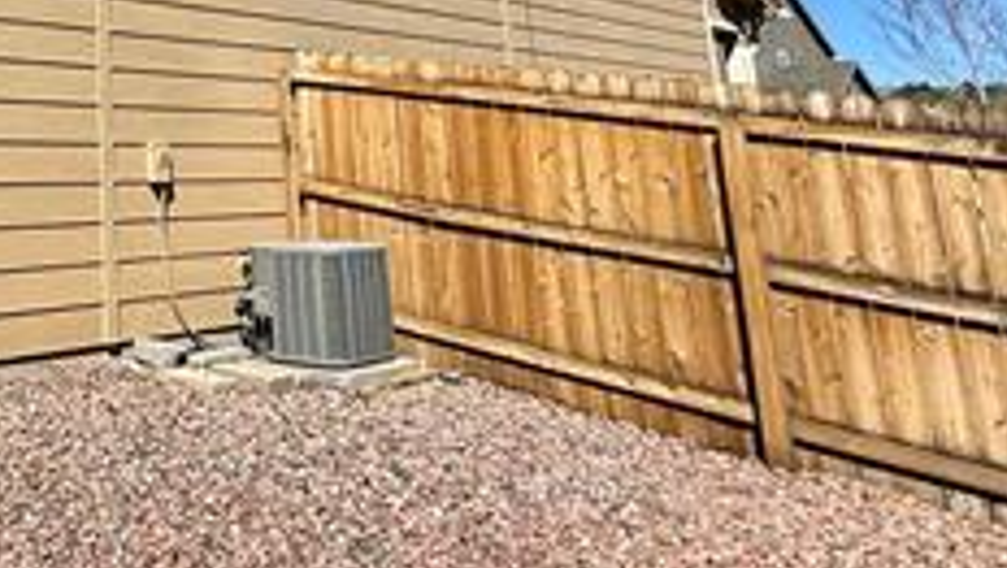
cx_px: 43
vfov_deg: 25.7
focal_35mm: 42
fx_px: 1123
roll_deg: +0.5
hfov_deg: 42.9
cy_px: -102
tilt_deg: +13.9
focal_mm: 2.22
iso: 50
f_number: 2.2
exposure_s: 1/3663
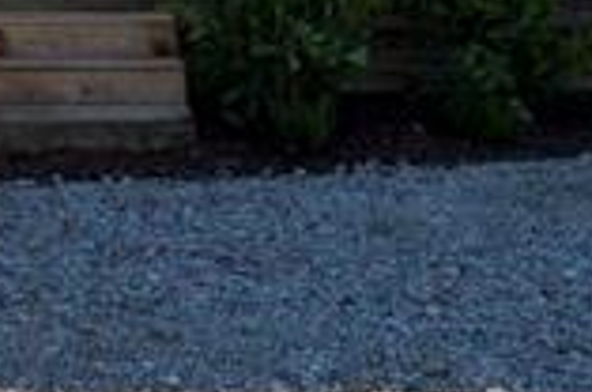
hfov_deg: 19.0
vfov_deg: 12.4
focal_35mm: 102
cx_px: -117
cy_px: -286
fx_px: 1674
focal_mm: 6.93
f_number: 1.8
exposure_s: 1/1931
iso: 80
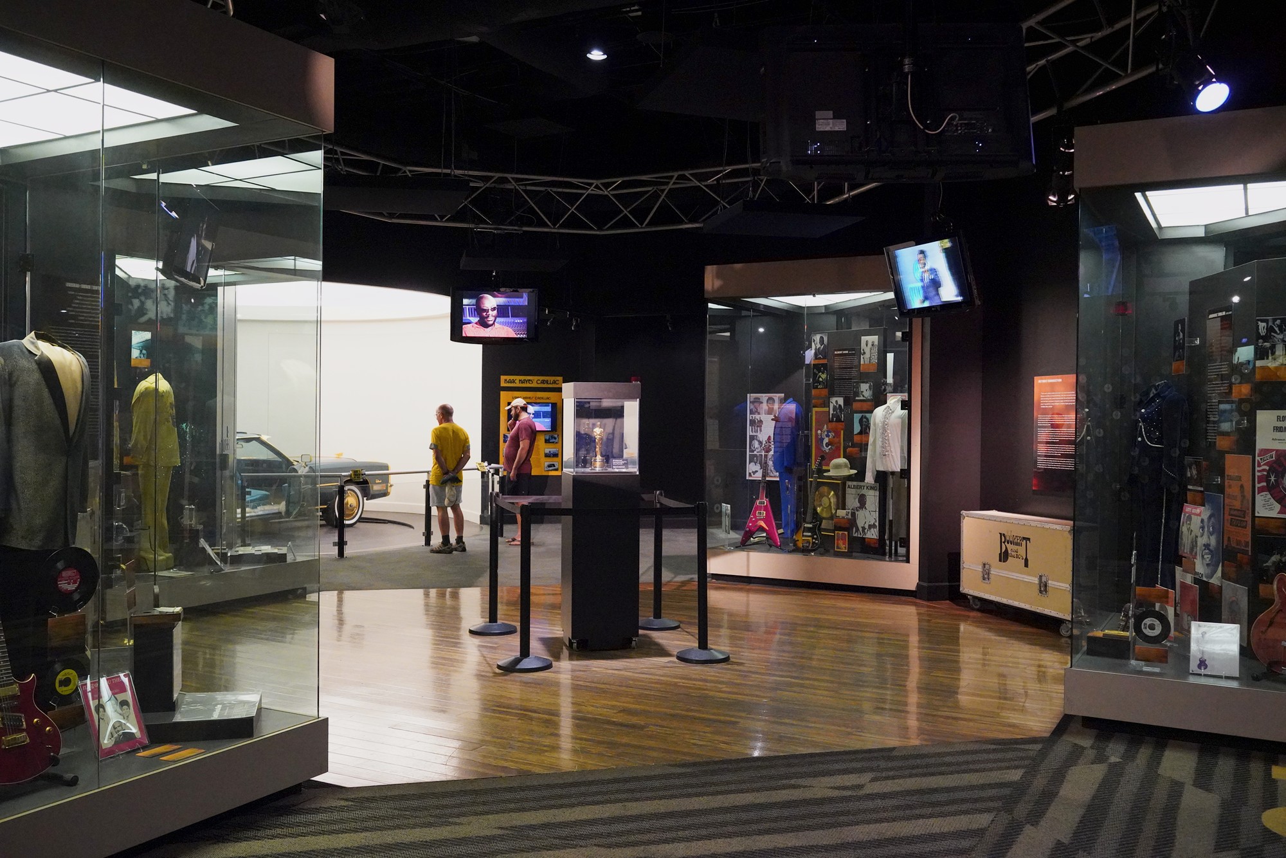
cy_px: 429
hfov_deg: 58.7
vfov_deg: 41.1
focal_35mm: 32
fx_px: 1143
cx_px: 643
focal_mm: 32
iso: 12800
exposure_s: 1/100
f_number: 5.6
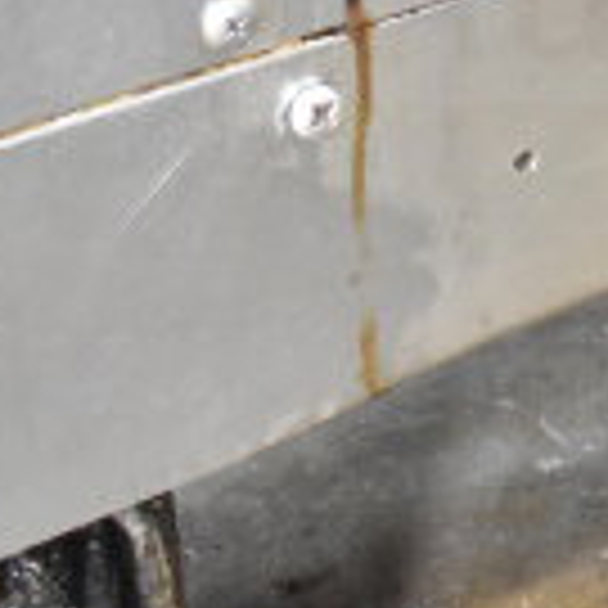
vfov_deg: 15.6
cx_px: 838
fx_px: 2067
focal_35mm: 104
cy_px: -254
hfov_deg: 15.7
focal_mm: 18
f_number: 5
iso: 6400
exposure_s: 1/100
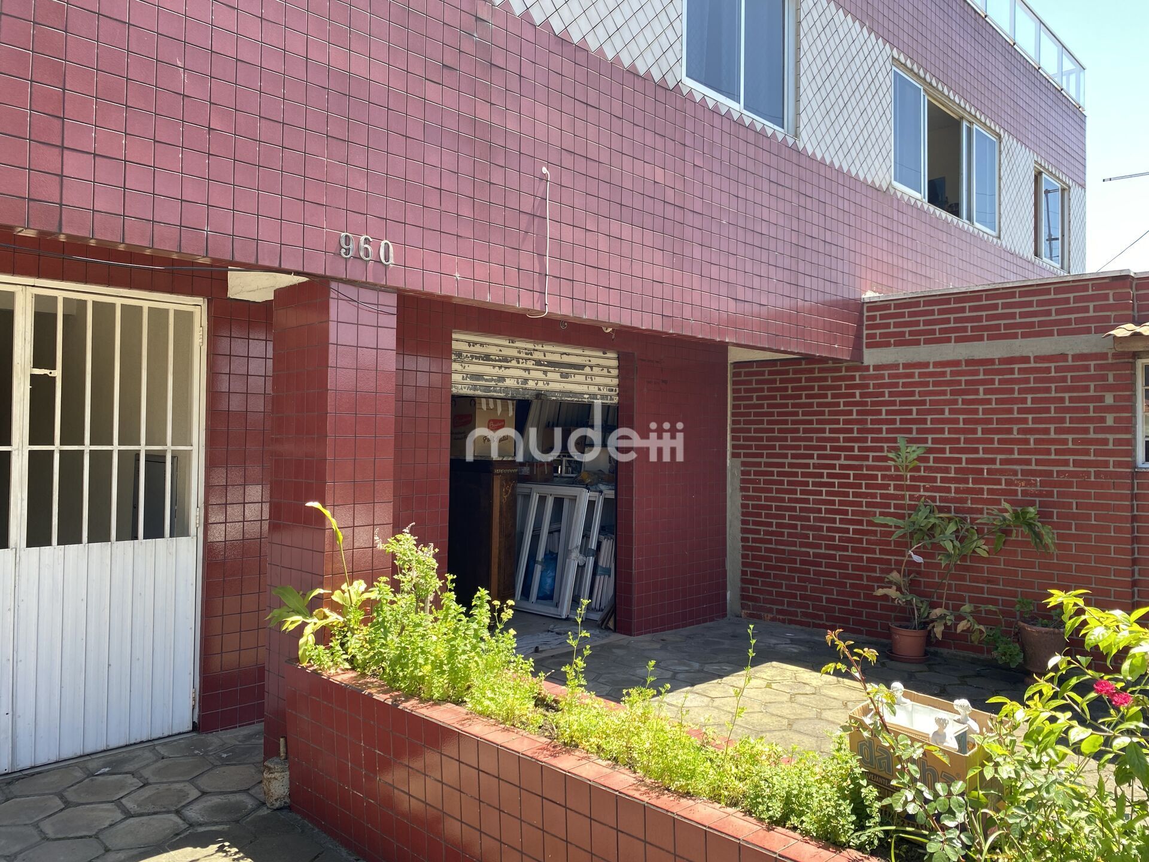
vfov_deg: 53.1
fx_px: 863
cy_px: 431
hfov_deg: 67.3
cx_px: 574
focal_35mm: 26
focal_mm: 4.25
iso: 32
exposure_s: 1/202
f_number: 1.8
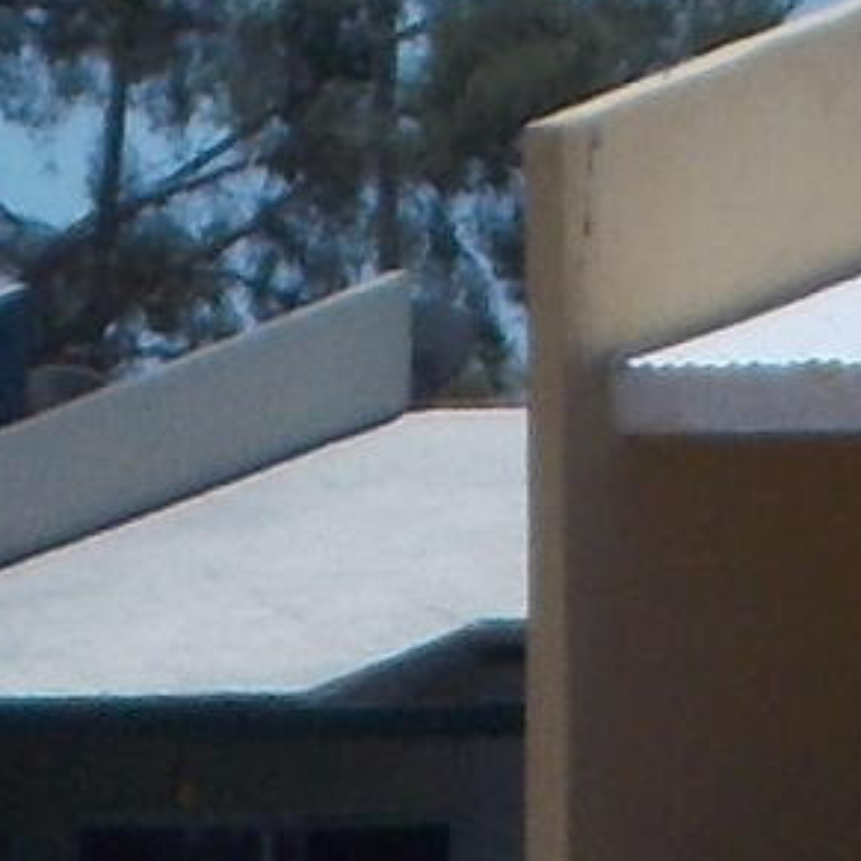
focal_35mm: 692
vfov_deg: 2.5
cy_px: 3124
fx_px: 19473
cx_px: 533
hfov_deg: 2.5
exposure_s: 1/125
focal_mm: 13.5
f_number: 14.5
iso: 80
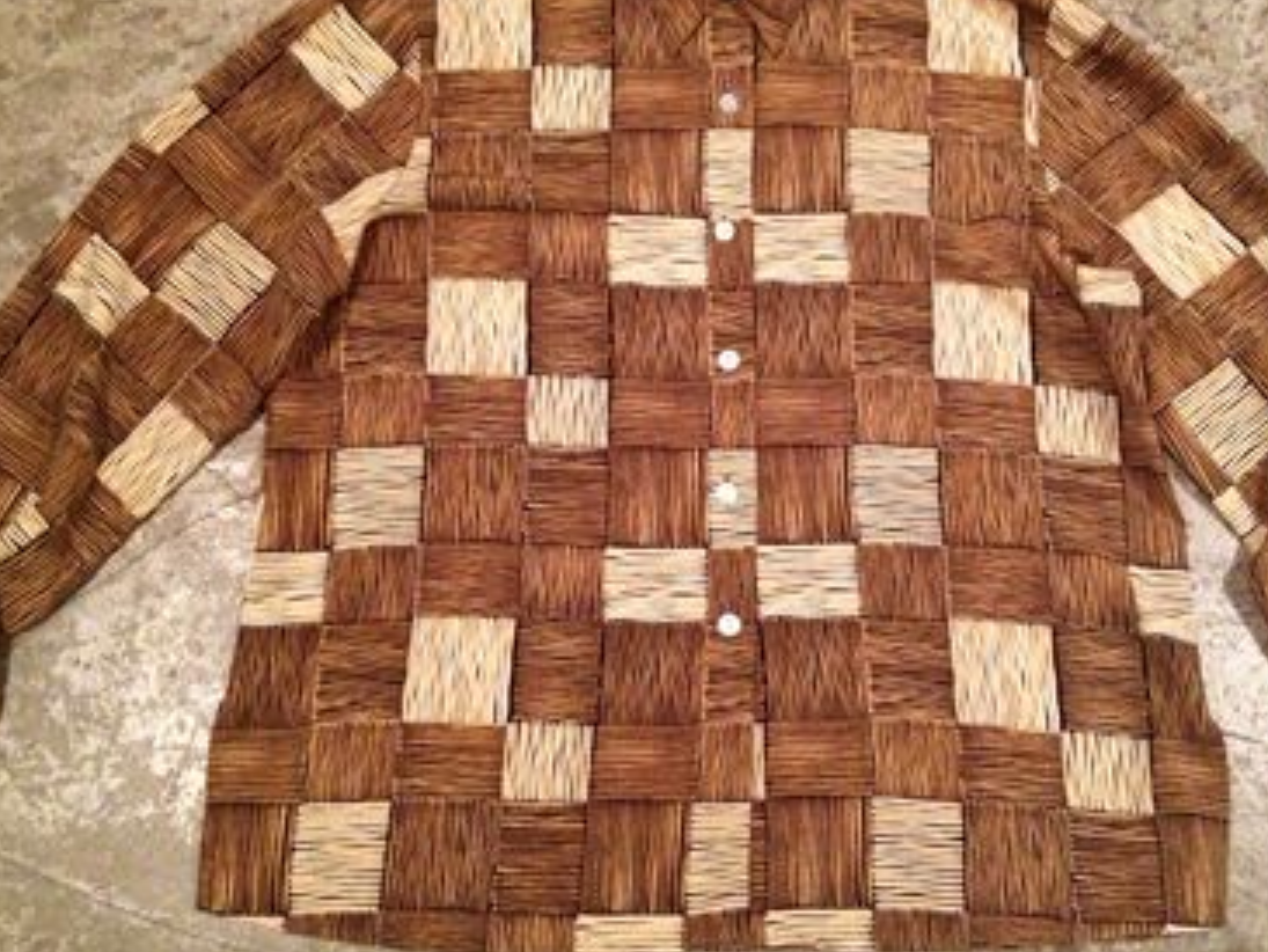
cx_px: 709
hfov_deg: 41.2
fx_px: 1686
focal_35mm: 46
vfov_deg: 31.5
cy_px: 420
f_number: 2.4
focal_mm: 4.28
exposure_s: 1/15
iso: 640
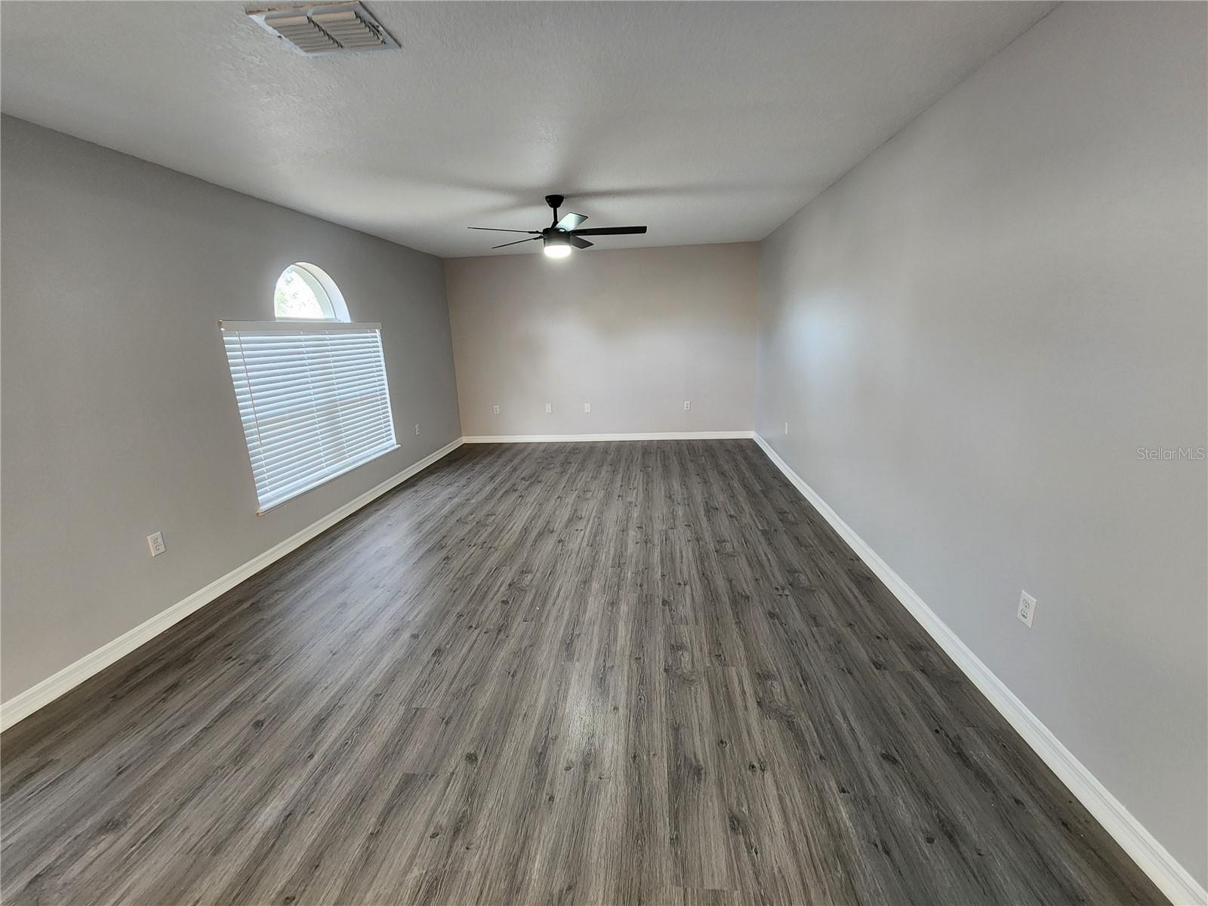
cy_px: 453
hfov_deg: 106.2
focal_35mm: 13
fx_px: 454
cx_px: 604
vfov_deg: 89.9
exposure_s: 1/30
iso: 320
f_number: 2.2
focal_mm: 2.2
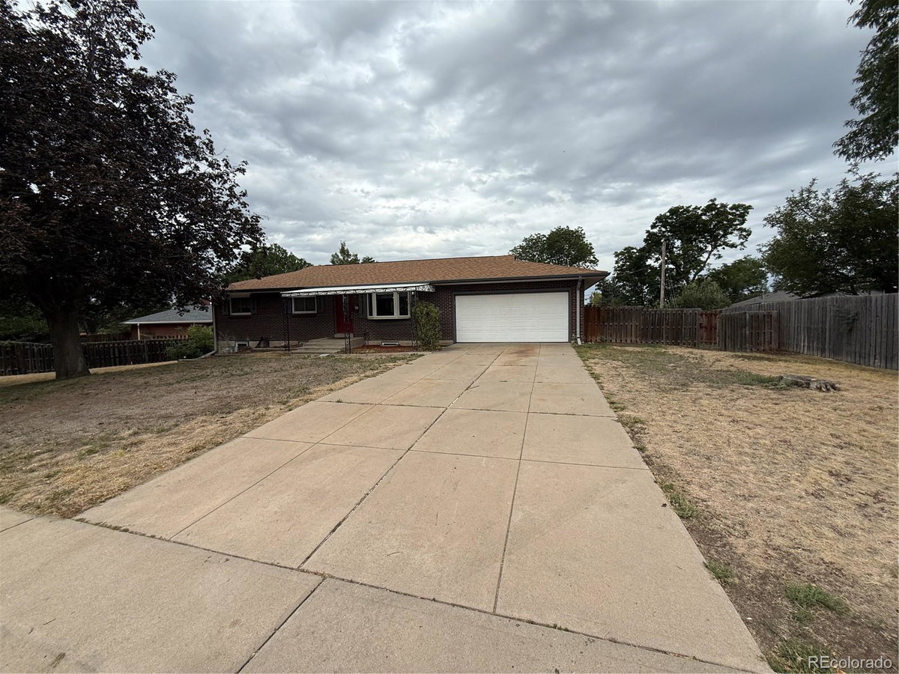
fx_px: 364
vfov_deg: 85.7
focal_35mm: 14
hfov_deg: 102.1
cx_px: 450
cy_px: 337
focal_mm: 2.22
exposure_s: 1/518
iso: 50
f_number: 2.2
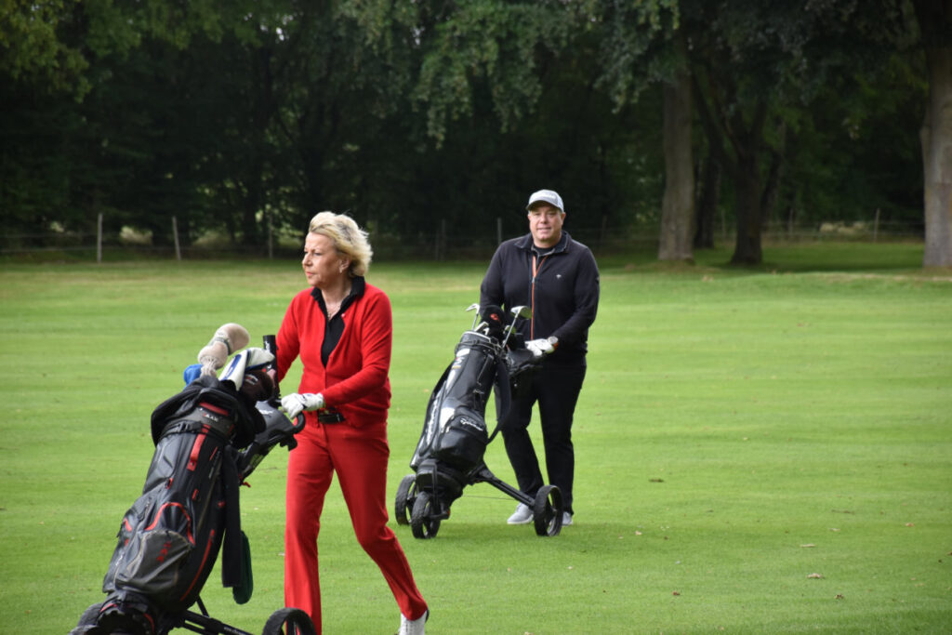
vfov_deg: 6.5
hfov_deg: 9.8
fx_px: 5554
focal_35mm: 210
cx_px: 476
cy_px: 318
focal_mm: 140
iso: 400
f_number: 5.6
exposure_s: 1/500
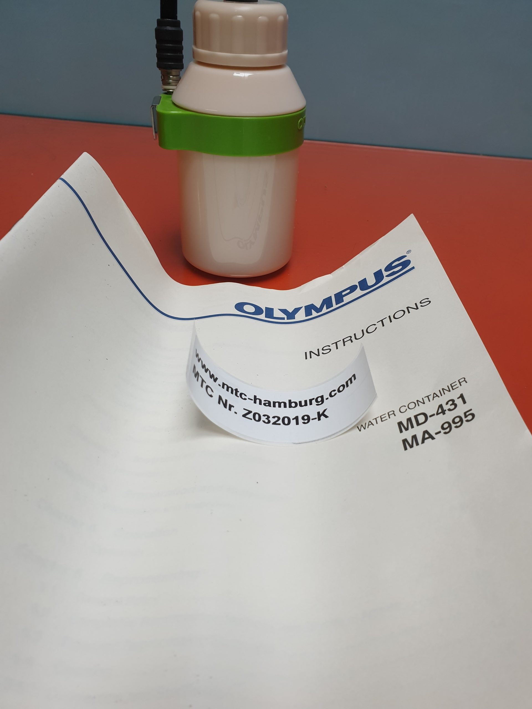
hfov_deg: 53.1
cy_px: 354
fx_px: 533
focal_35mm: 26
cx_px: 266
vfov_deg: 67.3
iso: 100
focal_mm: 4.3
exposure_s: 1/100
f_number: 2.4
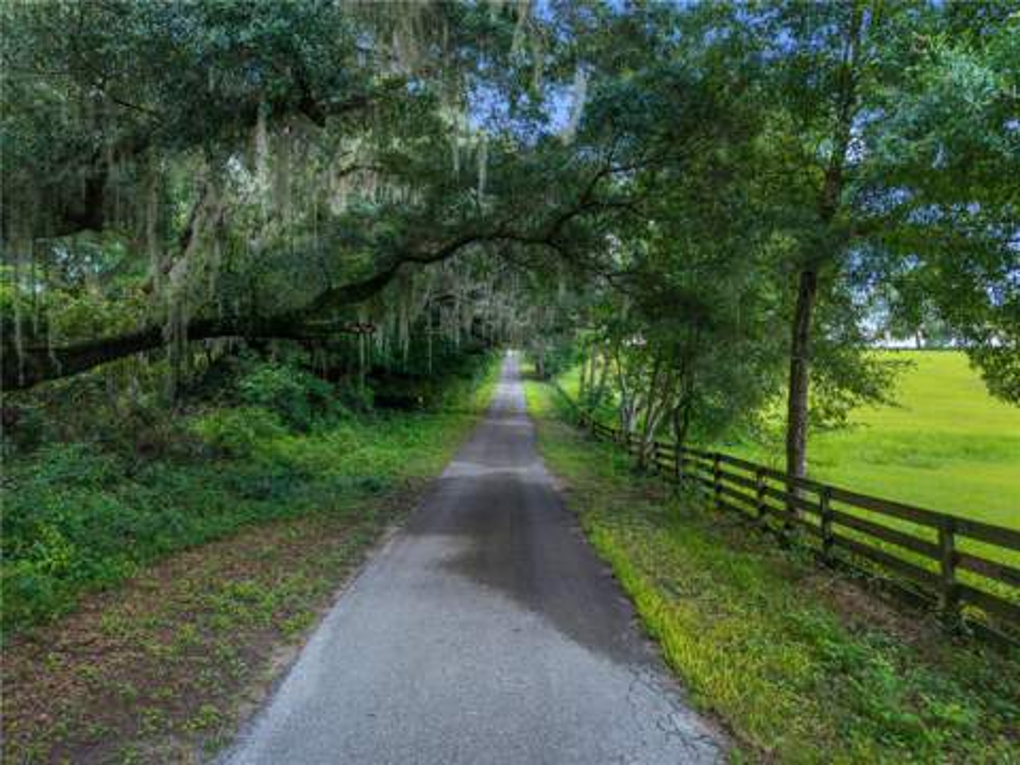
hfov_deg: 71.6
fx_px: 707
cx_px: 510
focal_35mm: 24
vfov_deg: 56.8
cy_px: 382
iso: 260
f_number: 1.8
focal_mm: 8.67
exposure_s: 1/50
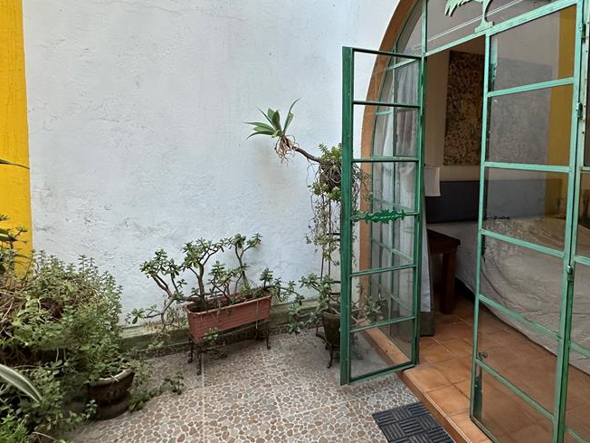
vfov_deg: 60.4
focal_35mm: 22
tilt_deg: -3.1
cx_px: 342
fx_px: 375
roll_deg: -1.5
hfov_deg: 75.8
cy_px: 170
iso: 200
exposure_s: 1/99
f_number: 2.2
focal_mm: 2.22
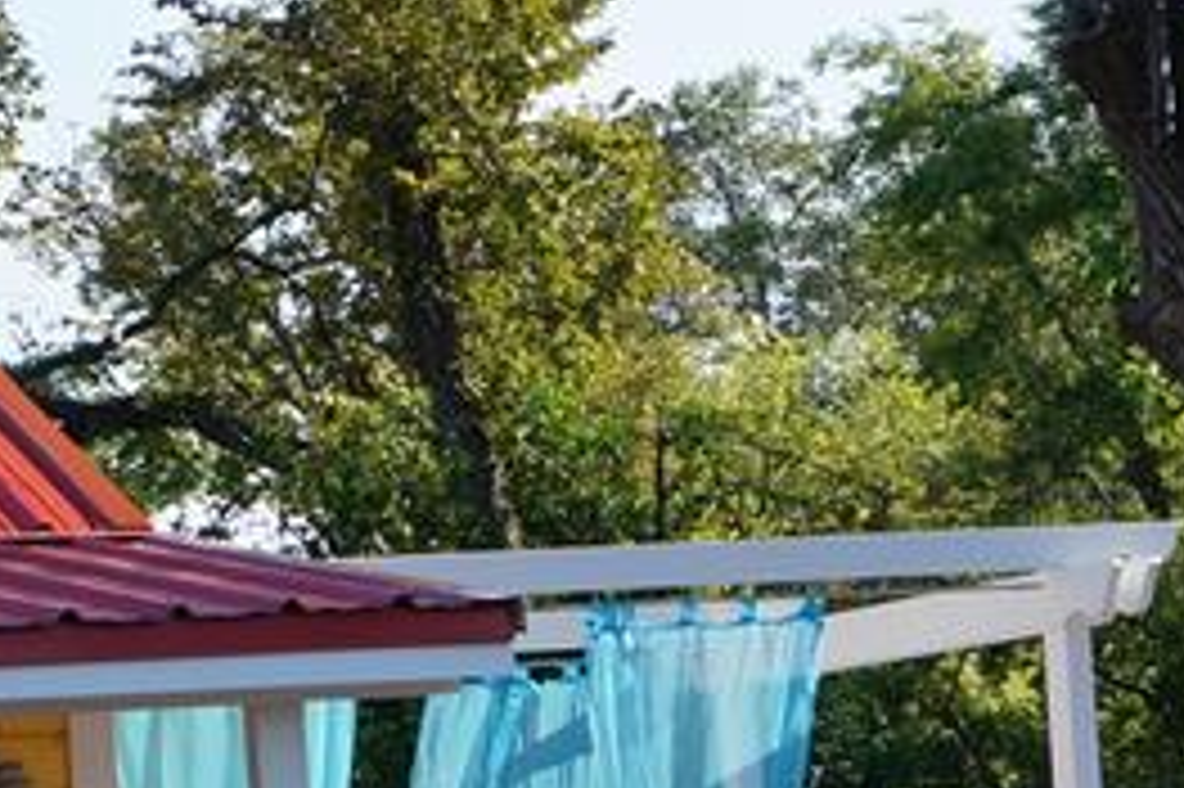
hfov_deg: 13.4
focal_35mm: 140
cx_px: -842
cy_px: 639
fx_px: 4601
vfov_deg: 9.8
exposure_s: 1/100
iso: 100
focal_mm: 24
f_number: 11
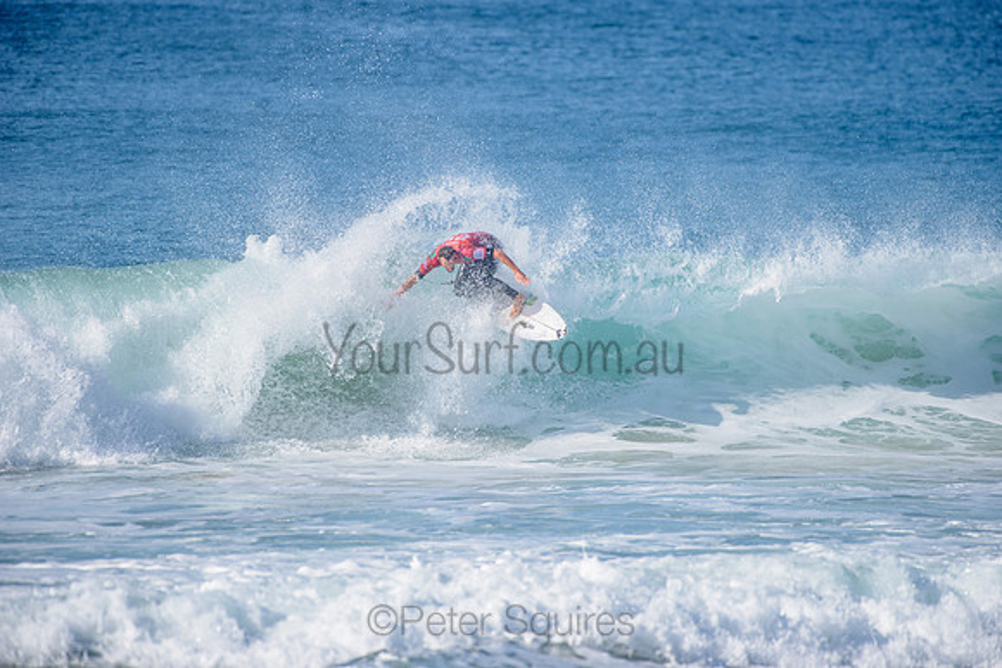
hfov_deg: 4.1
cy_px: 334
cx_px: 501
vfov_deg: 2.8
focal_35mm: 500
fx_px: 13919
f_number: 5.6
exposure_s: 1/1600
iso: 160
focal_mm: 500
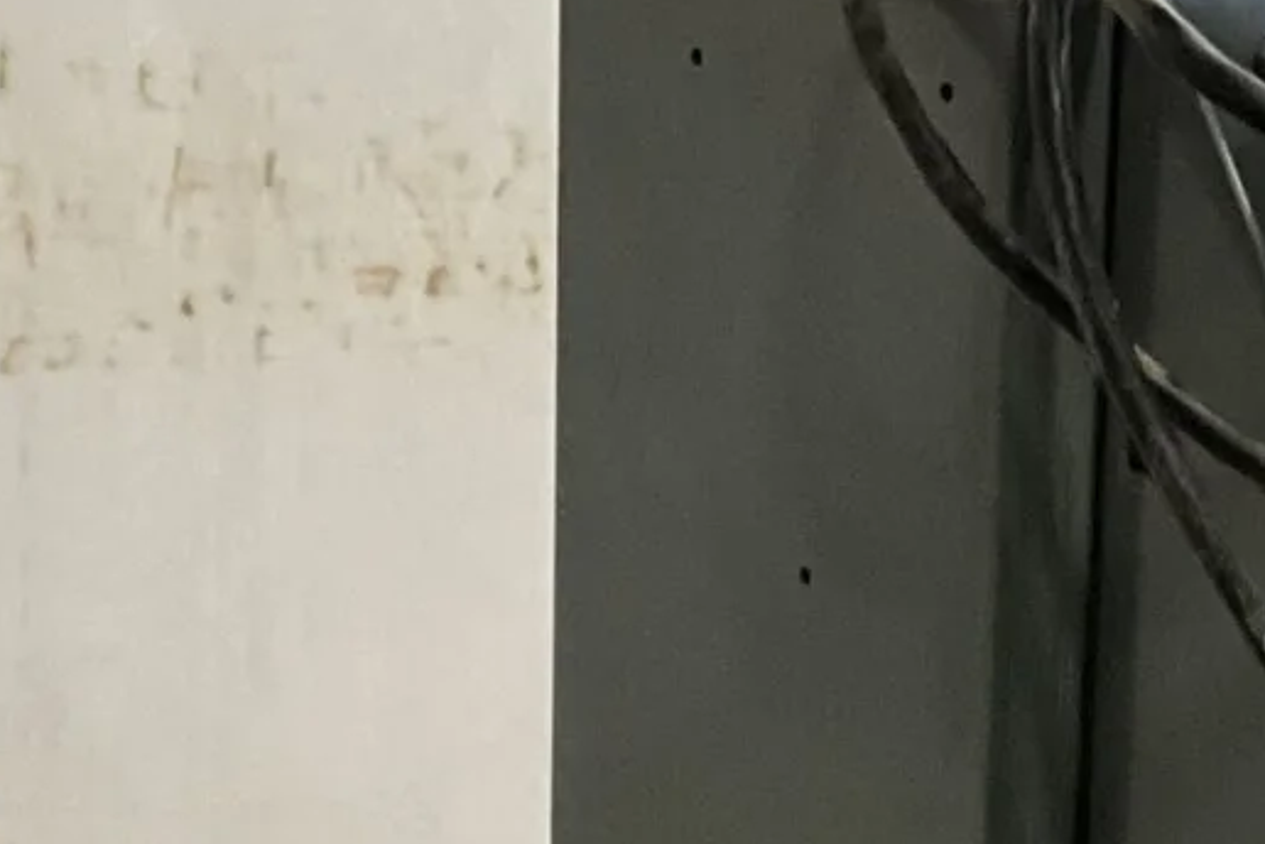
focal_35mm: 117
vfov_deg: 11.5
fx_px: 4111
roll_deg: -6.1
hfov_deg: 16.7
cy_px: 996
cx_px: 1554
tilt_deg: -11.7
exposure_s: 1/60
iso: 160
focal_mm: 3
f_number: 1.8
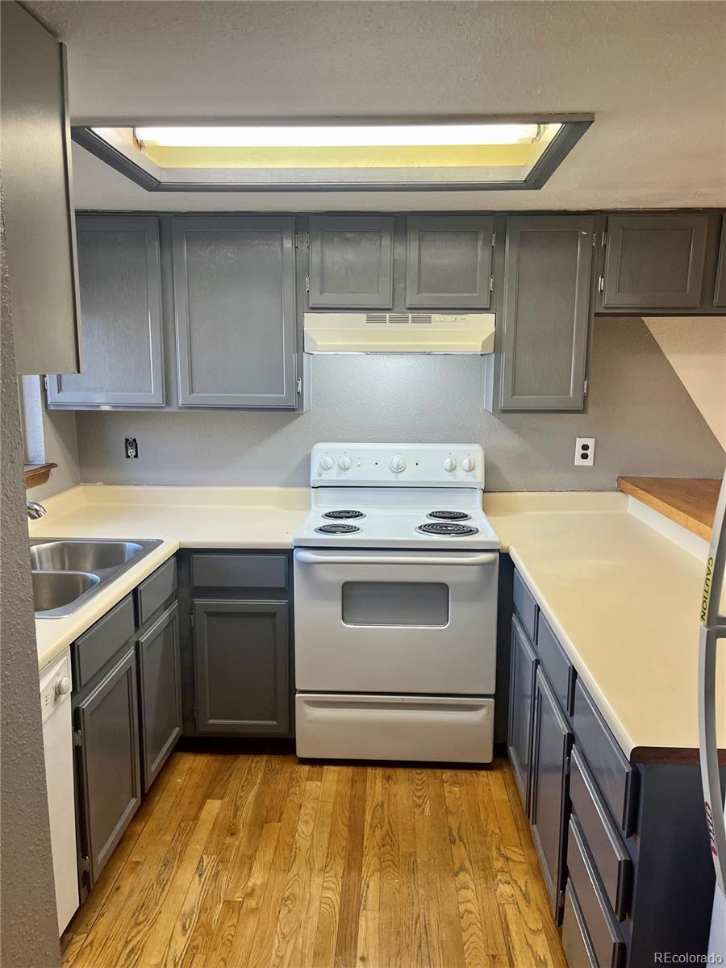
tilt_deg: -9.5
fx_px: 727
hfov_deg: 53.1
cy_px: 484
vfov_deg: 67.3
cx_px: 363
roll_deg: +0.5
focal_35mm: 26
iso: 100
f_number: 1.6
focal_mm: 5.1
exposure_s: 1/120
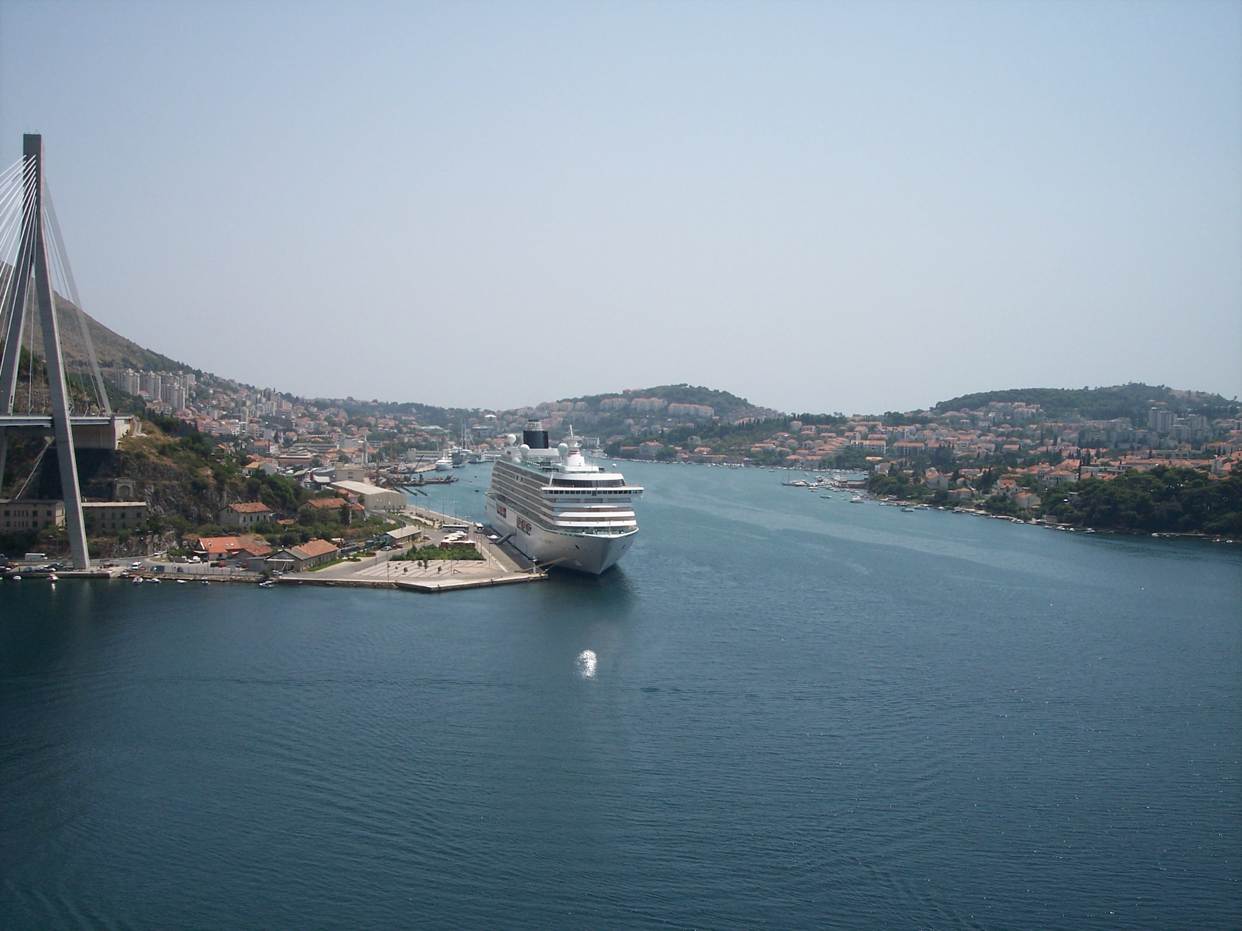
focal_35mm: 39
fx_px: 1399
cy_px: 466
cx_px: 621
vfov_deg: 36.8
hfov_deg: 47.9
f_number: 5.6
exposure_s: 1/750
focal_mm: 8
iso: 100
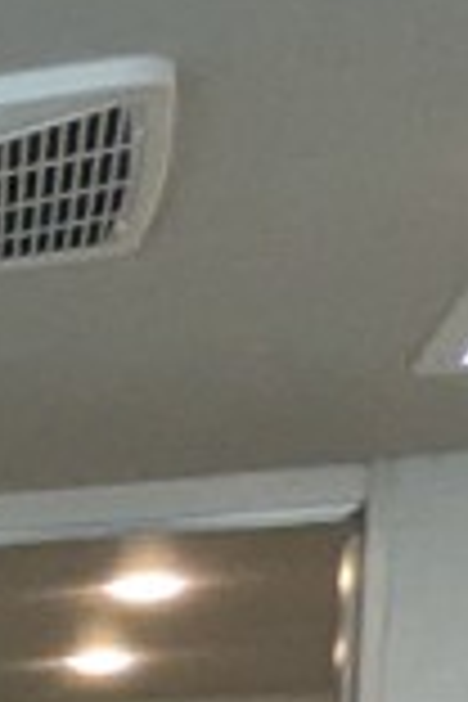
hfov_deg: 5.5
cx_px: -2149
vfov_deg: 12.6
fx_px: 2905
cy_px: 1256
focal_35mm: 149
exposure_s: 1/162
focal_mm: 2.35
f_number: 2.2
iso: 295
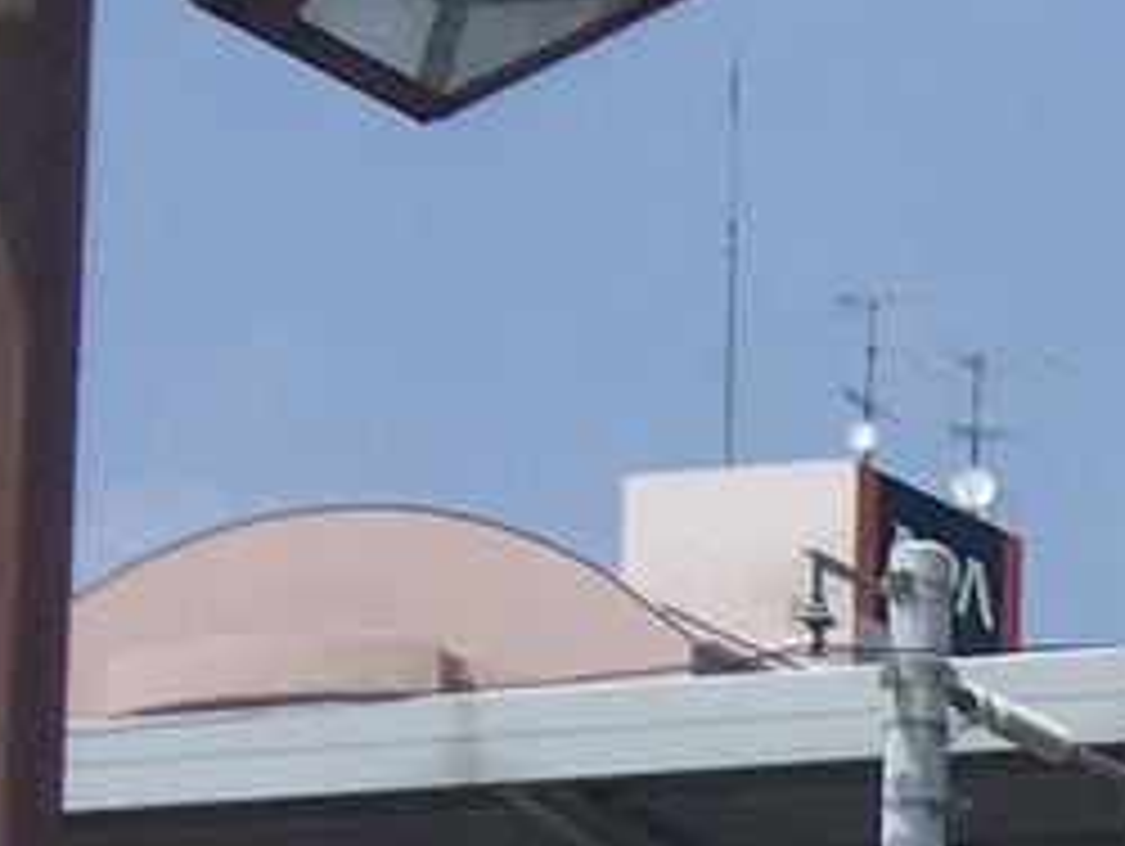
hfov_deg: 6.8
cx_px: 4428
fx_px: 7547
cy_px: 2282
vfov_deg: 6.1
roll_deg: +0.0
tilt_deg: +3.7
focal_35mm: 232
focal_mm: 4.15
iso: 25
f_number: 2.2
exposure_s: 1/2849
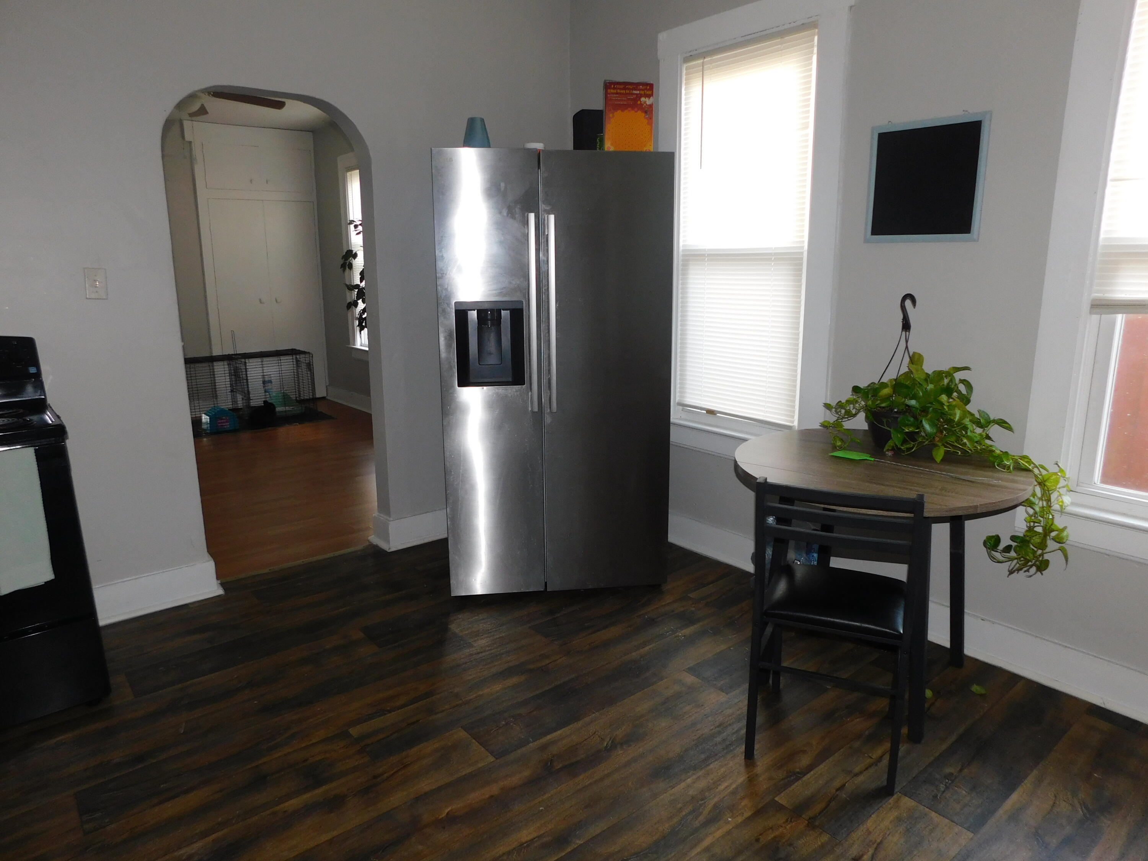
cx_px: 574
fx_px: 763
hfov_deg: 73.9
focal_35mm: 23
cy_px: 430
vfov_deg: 58.9
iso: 200
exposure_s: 1/30
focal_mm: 4
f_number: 3
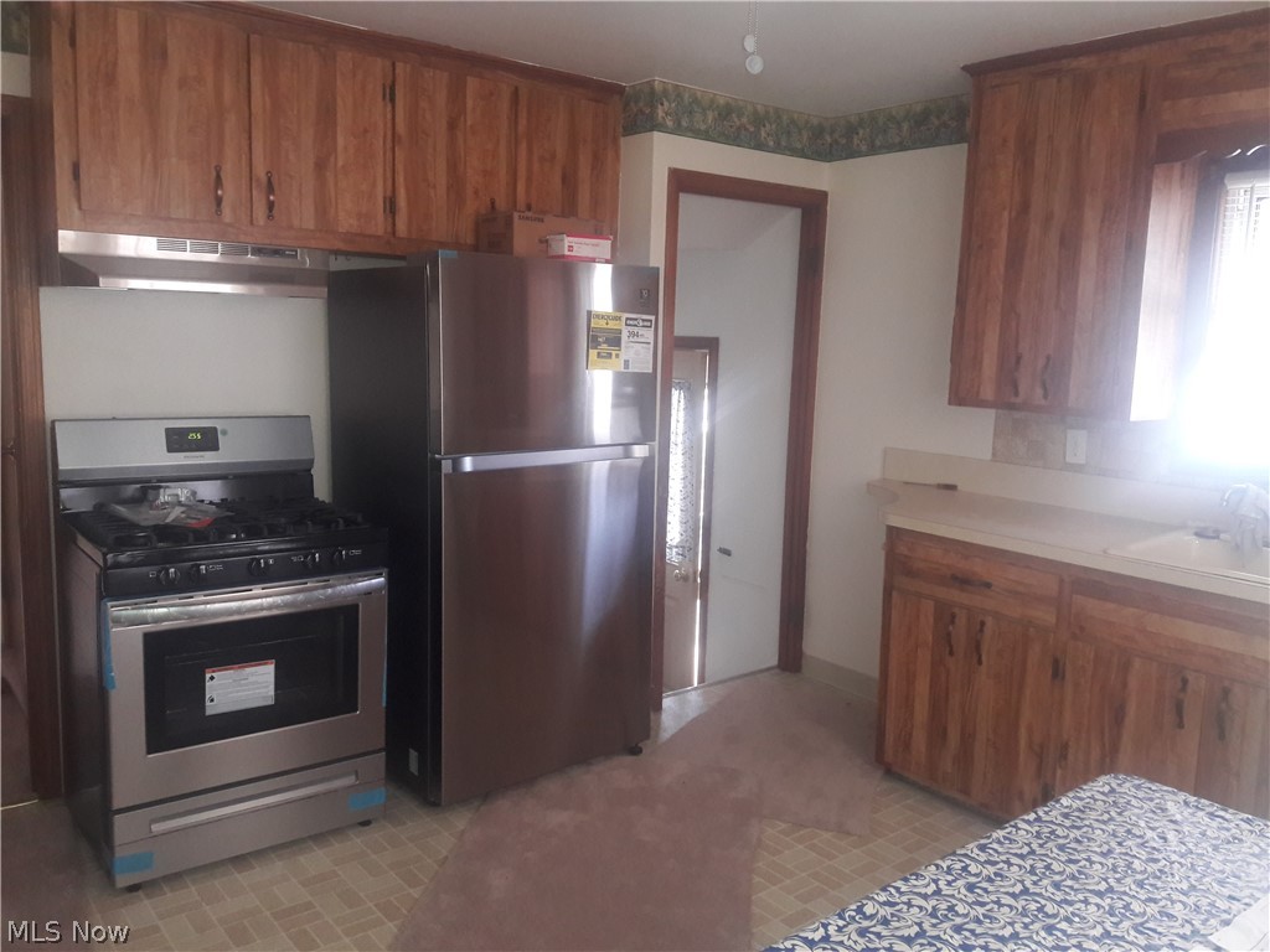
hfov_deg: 63.4
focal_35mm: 28
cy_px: 476
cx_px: 635
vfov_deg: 49.7
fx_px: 1027
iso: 160
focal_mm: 3.7
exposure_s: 1/30
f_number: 1.9
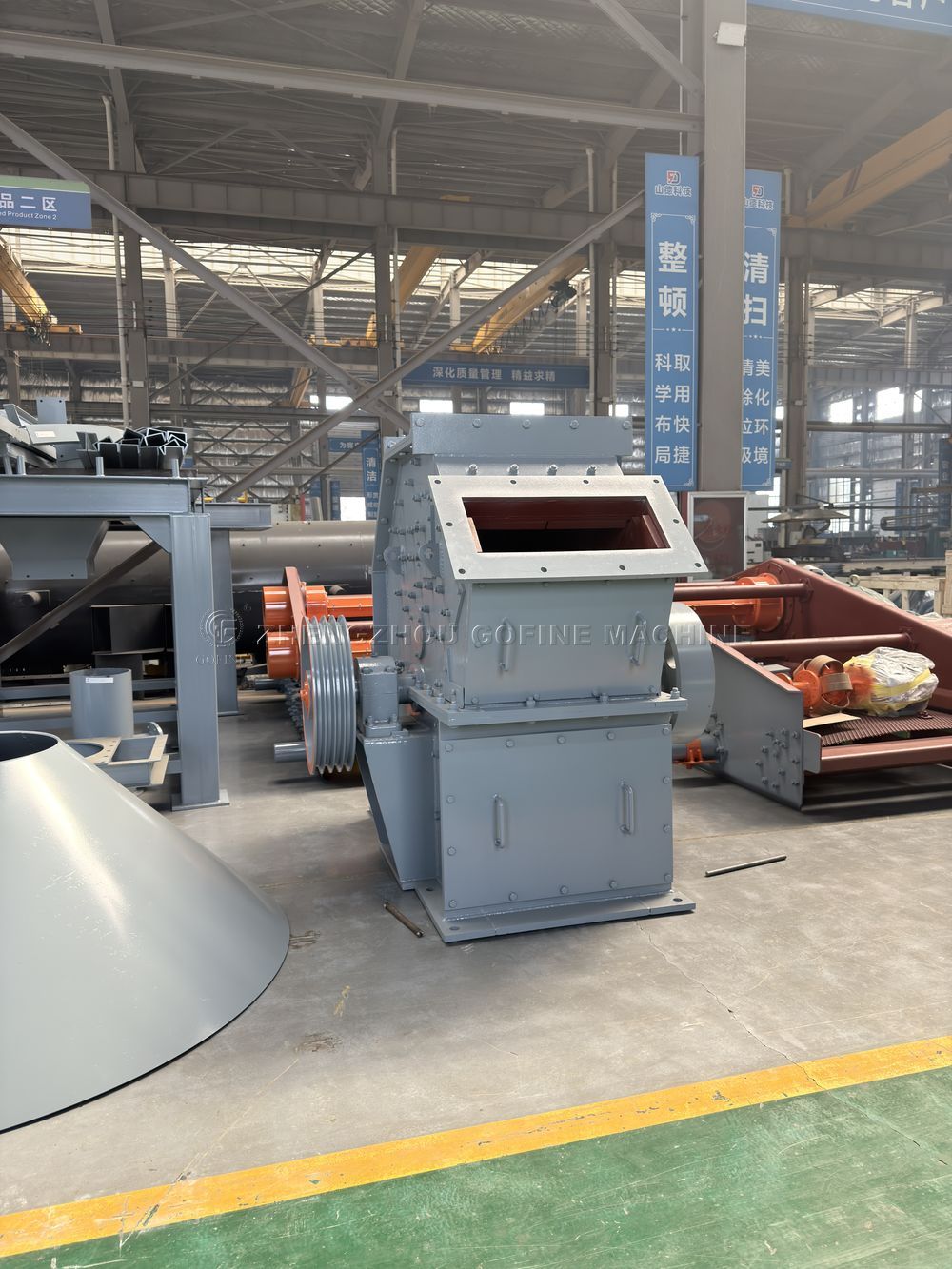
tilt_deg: -5.7
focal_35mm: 24
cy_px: 634
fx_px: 880
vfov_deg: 71.6
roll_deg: +0.4
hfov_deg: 56.8
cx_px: 476
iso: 80
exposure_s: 1/188
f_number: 1.78
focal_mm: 6.76
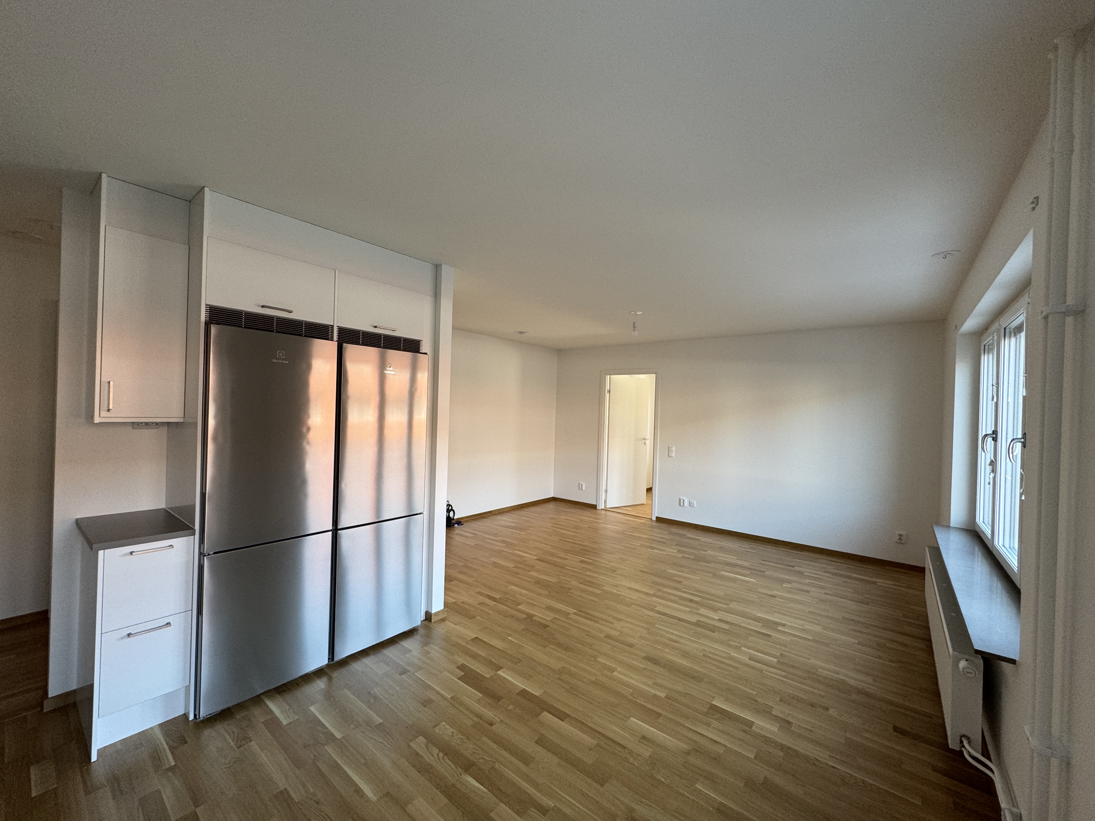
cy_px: 410
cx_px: 548
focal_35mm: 14
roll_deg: -1.6
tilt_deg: +0.5
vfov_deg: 85.7
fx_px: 443
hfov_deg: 102.1
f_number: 2.2
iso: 125
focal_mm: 2.22
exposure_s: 1/99
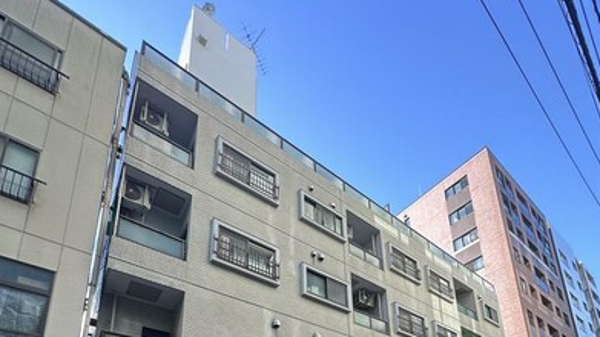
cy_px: 394
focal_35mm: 21
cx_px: 299
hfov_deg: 83.8
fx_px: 334
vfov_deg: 40.1
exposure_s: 1/158
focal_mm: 2.22
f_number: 2.2
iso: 40
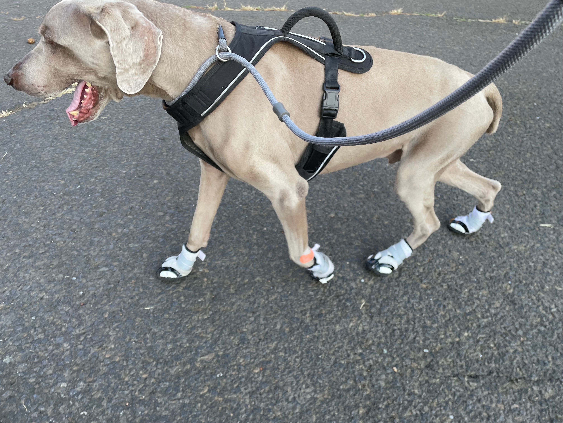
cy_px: 212
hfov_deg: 67.3
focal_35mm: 26
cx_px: 282
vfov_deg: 53.1
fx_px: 423
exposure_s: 1/121
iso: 32
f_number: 1.6
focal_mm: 4.2
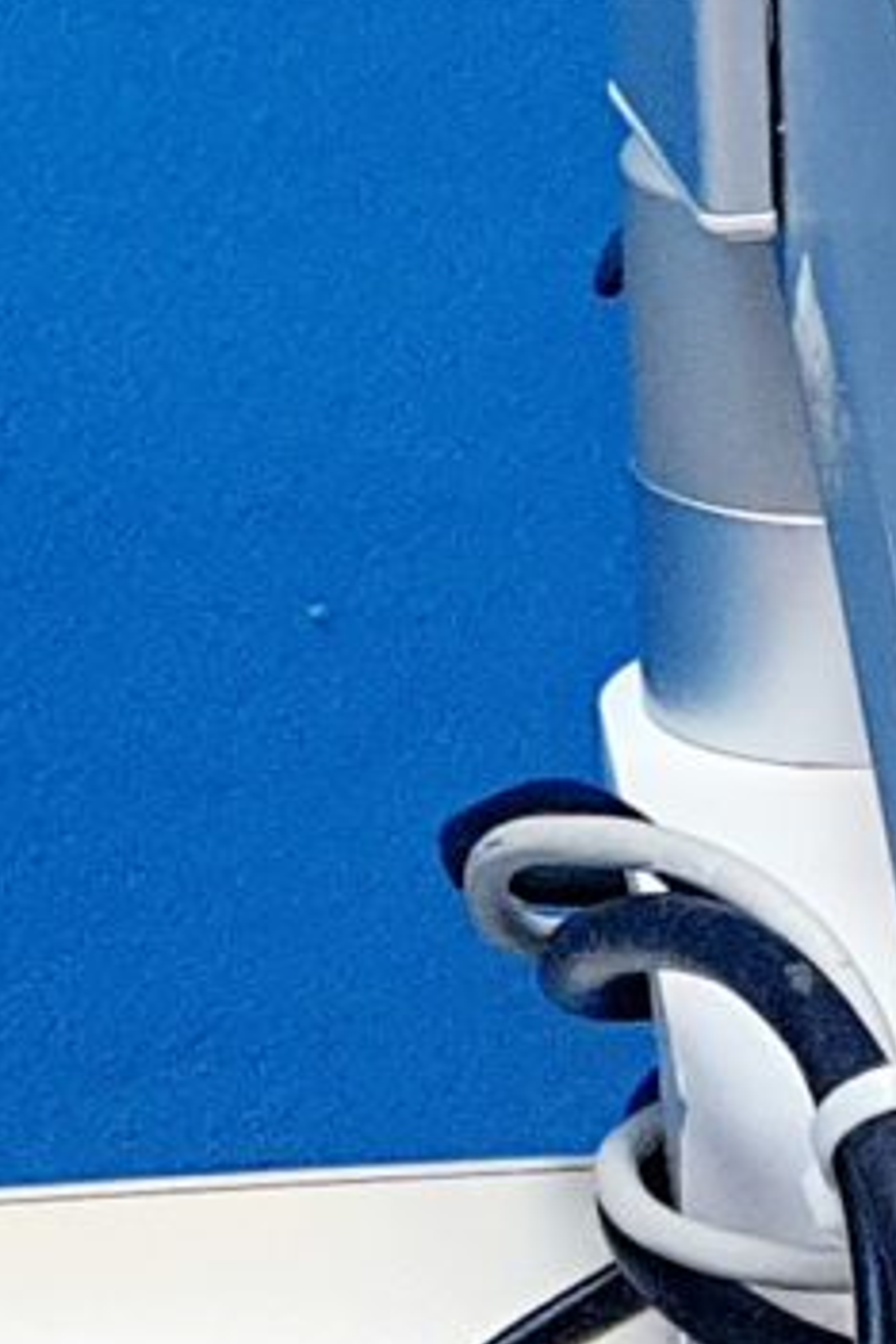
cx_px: 973
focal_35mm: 197
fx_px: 7354
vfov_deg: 9.9
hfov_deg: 6.9
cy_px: 2363
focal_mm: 4.3
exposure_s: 1/50
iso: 320
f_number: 2.4
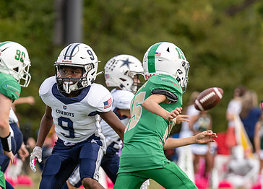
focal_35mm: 455
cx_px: 83
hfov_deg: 4.4
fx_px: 3407
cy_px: 135
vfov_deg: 3.2
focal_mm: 200
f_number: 3.5
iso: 200
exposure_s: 1/1250
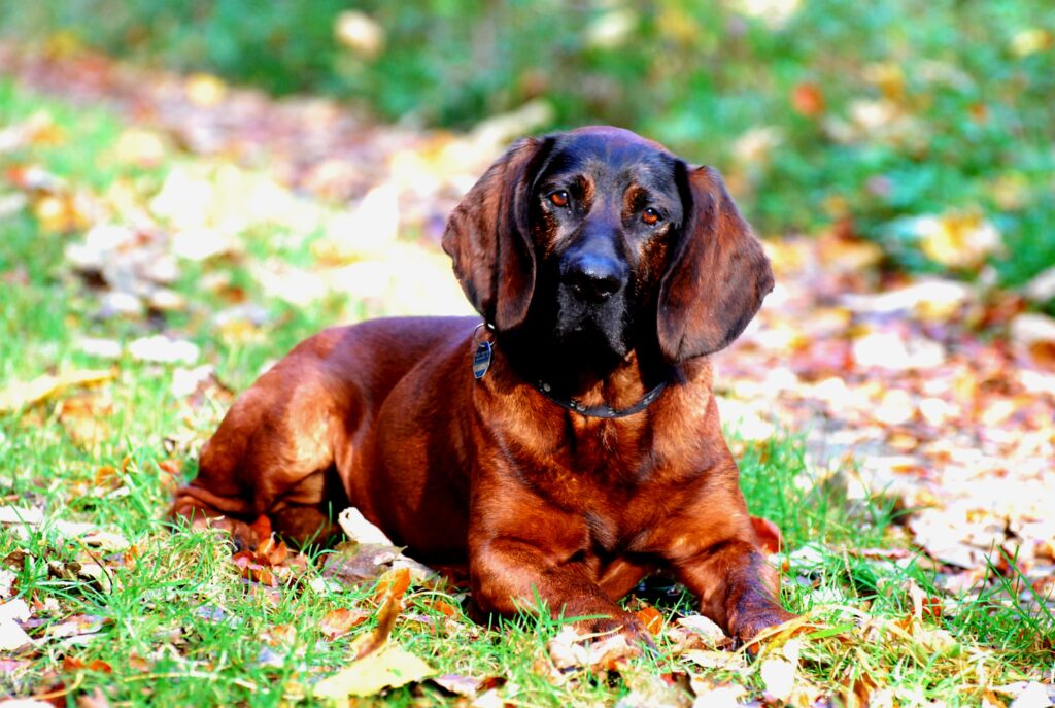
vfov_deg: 5.6
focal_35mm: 248
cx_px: 528
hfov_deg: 8.3
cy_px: 354
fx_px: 7267
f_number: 5
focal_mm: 165
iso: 800
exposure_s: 1/60
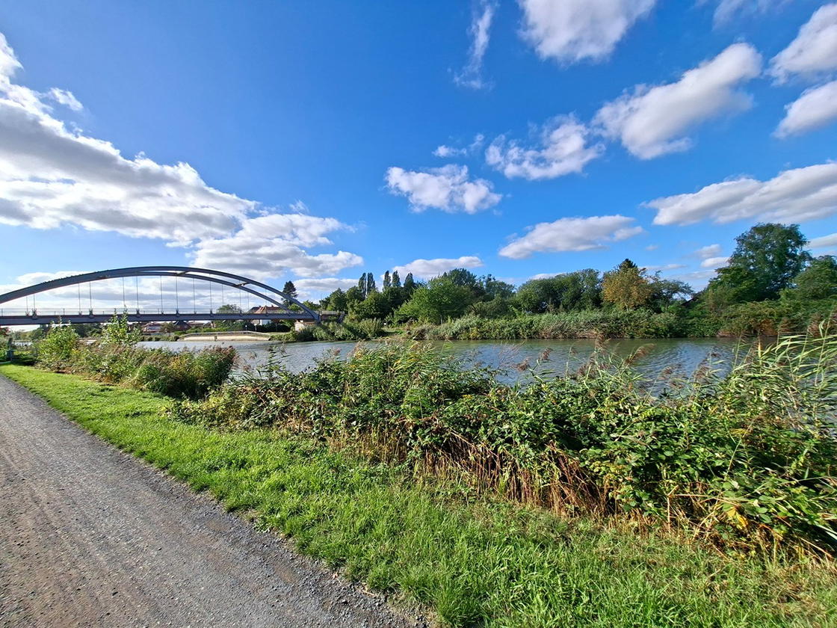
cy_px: 314
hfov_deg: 106.2
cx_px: 418
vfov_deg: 89.9
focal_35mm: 13
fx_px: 314
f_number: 2.2
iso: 40
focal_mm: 1.74
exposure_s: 1/1379
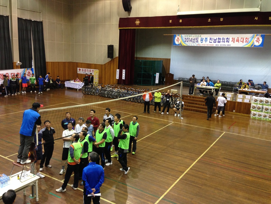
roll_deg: -4.0
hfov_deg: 55.4
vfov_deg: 42.9
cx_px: 136
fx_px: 258
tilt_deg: -7.7
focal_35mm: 33
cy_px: 102
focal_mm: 4.12
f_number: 2.4
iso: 125
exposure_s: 1/20
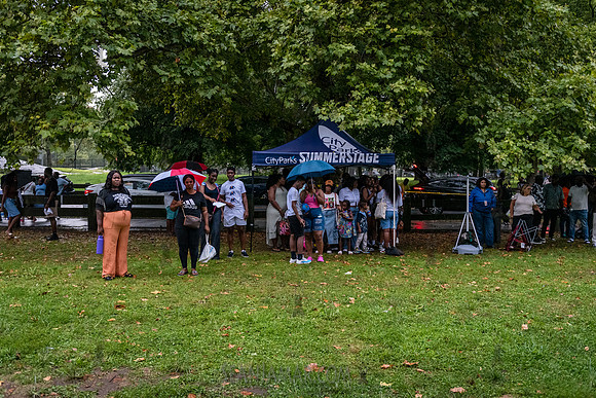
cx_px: 298
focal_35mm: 36
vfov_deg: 36.9
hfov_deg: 53.1
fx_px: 596
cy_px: 199
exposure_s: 1/250
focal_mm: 34
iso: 4000
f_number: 3.2
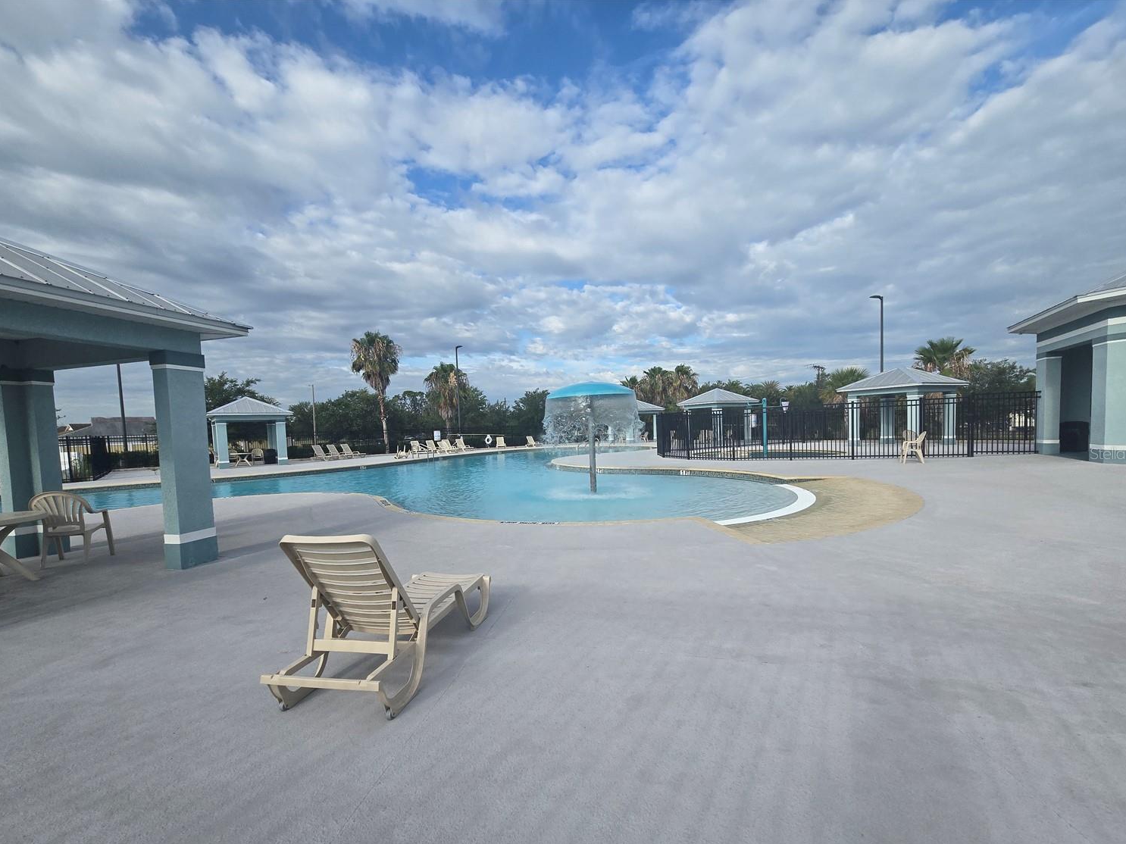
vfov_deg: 85.5
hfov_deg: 102.1
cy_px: 453
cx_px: 555
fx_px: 455
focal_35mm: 14
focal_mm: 2.2
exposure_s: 1/2027
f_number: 2.2
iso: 50
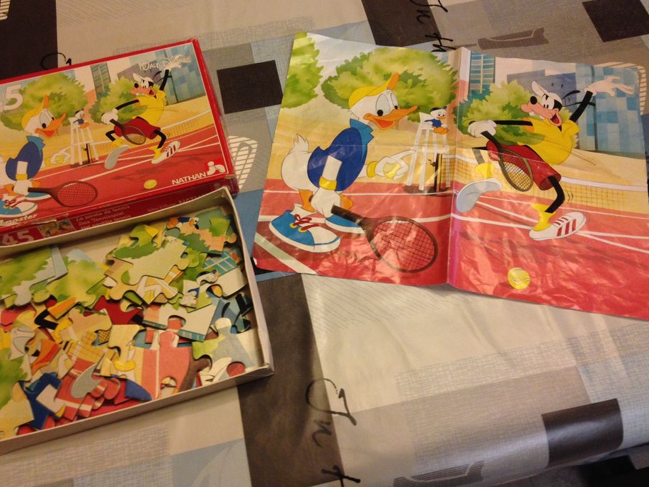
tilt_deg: -63.4
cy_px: 231
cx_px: 316
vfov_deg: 39.7
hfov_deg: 51.3
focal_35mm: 36
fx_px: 675
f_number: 2.4
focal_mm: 4.12
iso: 160
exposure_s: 1/20
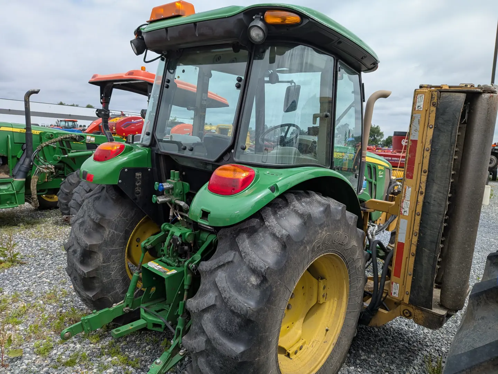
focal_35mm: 24
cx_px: 249
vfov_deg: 56.8
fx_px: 345
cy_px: 187
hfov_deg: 71.6
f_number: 1.7
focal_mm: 4.53
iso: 27
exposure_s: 1/1527
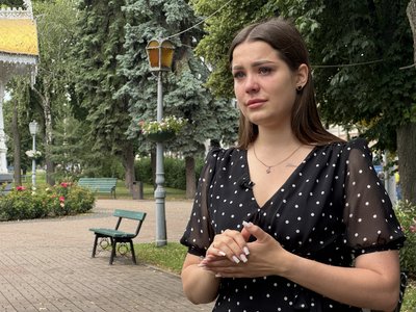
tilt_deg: +1.4
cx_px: 208
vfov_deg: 19.1
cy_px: 156
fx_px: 925
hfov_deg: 25.3
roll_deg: +1.3
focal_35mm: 77
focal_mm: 9
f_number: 2.8
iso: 25
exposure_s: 1/165
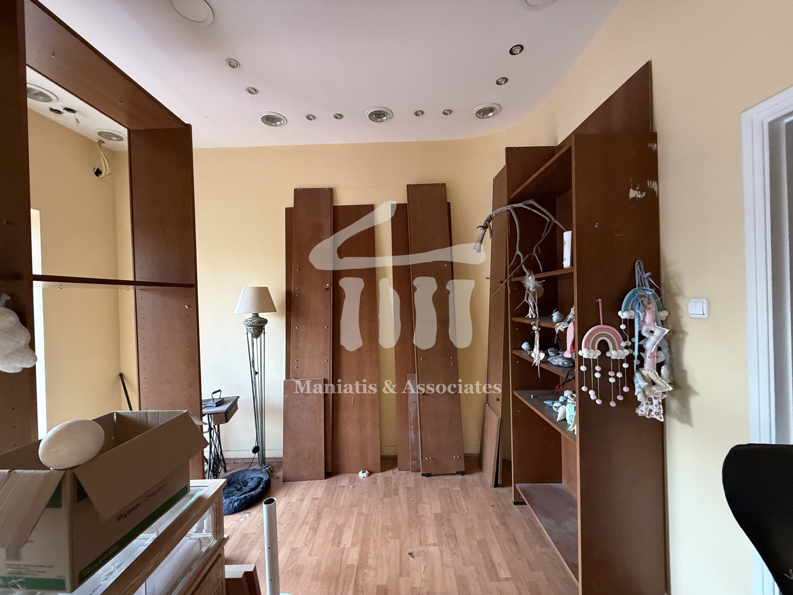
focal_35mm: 14
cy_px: 298
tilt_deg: +1.7
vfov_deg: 85.7
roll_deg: +1.4
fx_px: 321
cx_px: 396
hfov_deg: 102.1
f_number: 2.2
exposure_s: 1/61
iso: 320
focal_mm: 2.22
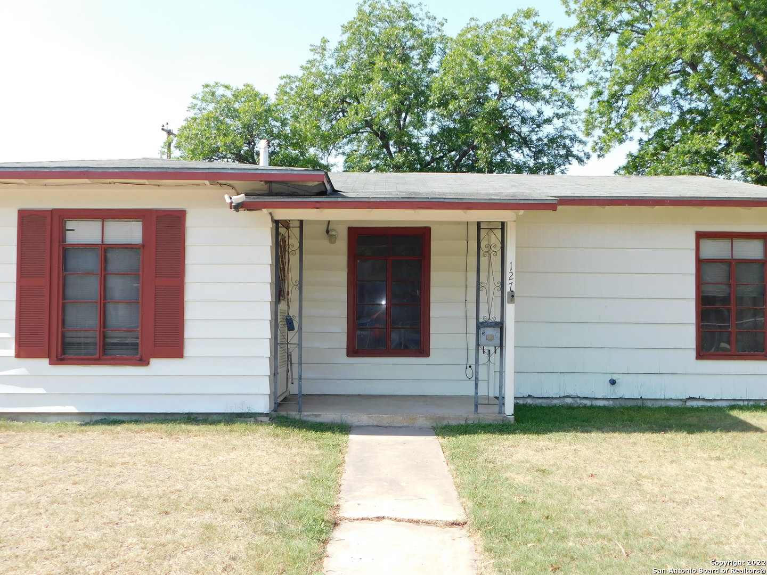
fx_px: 798
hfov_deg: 51.4
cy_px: 288
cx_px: 384
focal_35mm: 36
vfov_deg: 39.7
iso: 125
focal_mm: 6.3
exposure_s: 1/400
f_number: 3.5
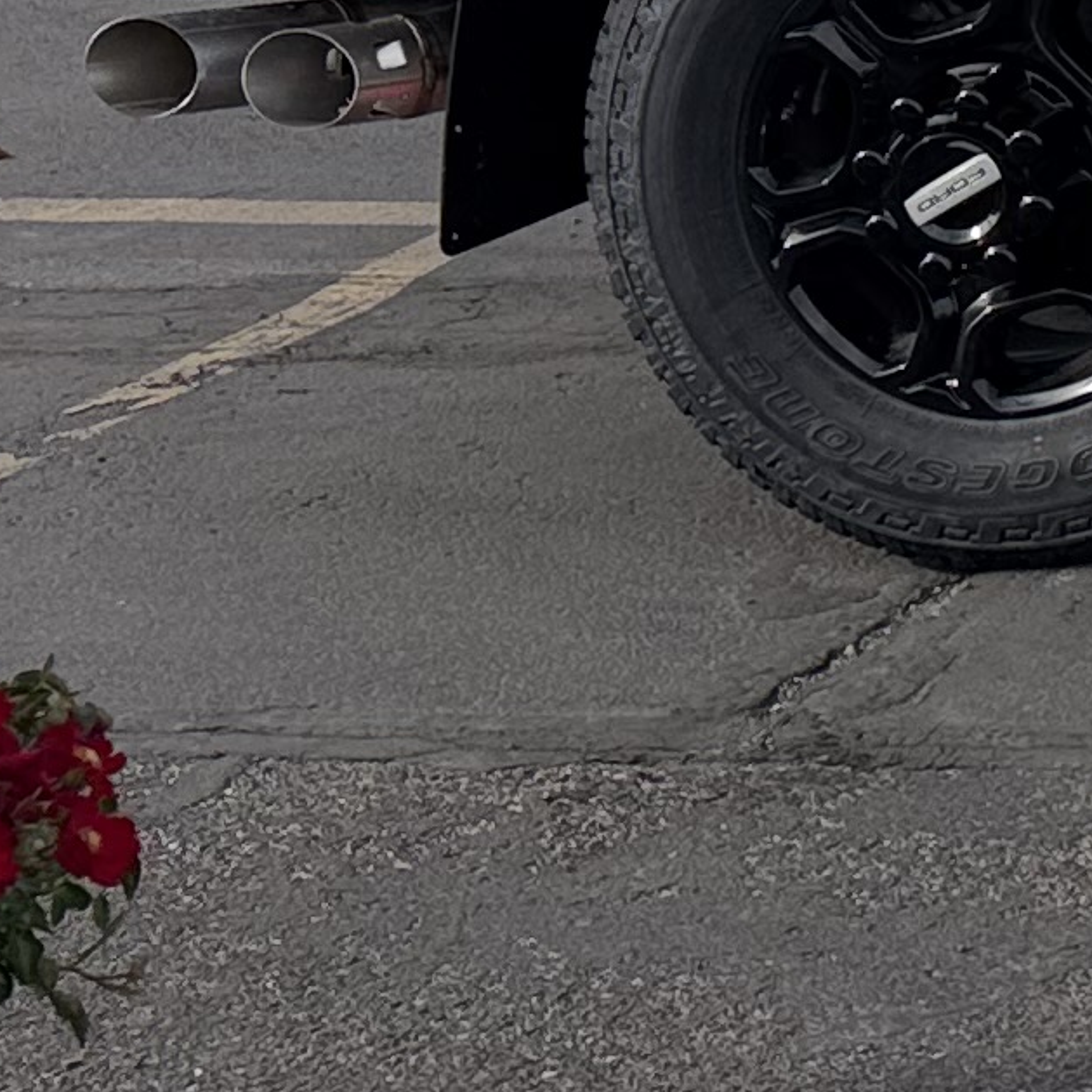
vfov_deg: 12.2
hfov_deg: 10.7
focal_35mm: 136
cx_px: 2752
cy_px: -556
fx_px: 4854
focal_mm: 6.76
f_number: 1.78
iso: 80
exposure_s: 1/3953
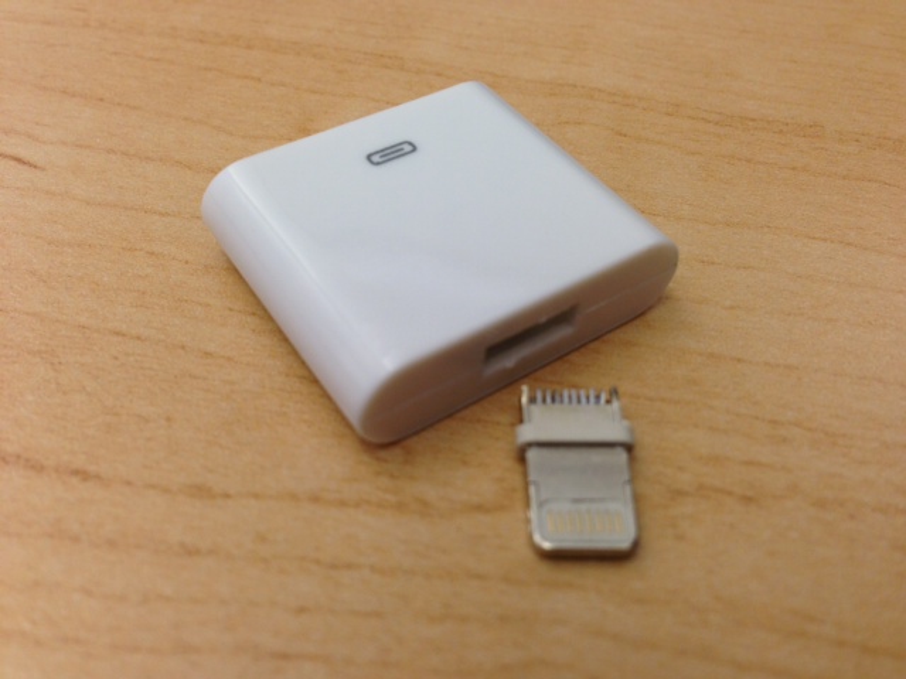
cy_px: 340
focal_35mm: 33
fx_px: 864
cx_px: 453
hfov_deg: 55.4
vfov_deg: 42.9
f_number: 2.4
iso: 50
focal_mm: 4.13
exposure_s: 1/24
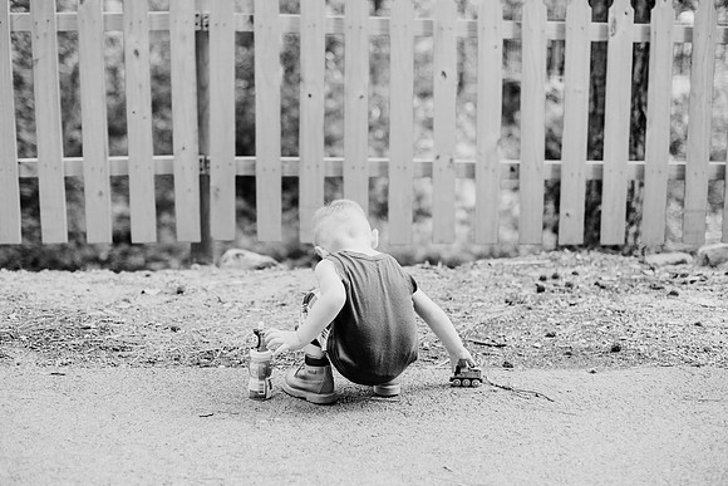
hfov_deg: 33.9
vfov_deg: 23.0
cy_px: 245
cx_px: 346
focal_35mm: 59
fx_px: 1193
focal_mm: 50
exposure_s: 1/1000
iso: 200
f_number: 2.2
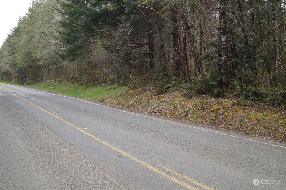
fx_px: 333
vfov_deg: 31.8
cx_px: 143
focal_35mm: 42
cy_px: 95
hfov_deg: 46.4
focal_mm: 28
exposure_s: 1/160
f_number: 4.5
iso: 100
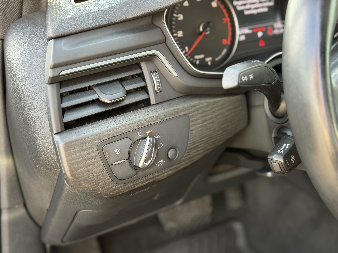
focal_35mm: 48
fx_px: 469
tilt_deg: -25.8
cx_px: 169
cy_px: 126
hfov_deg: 39.7
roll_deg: +2.0
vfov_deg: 30.3
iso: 100
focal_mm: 6.76
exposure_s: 1/60
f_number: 1.78
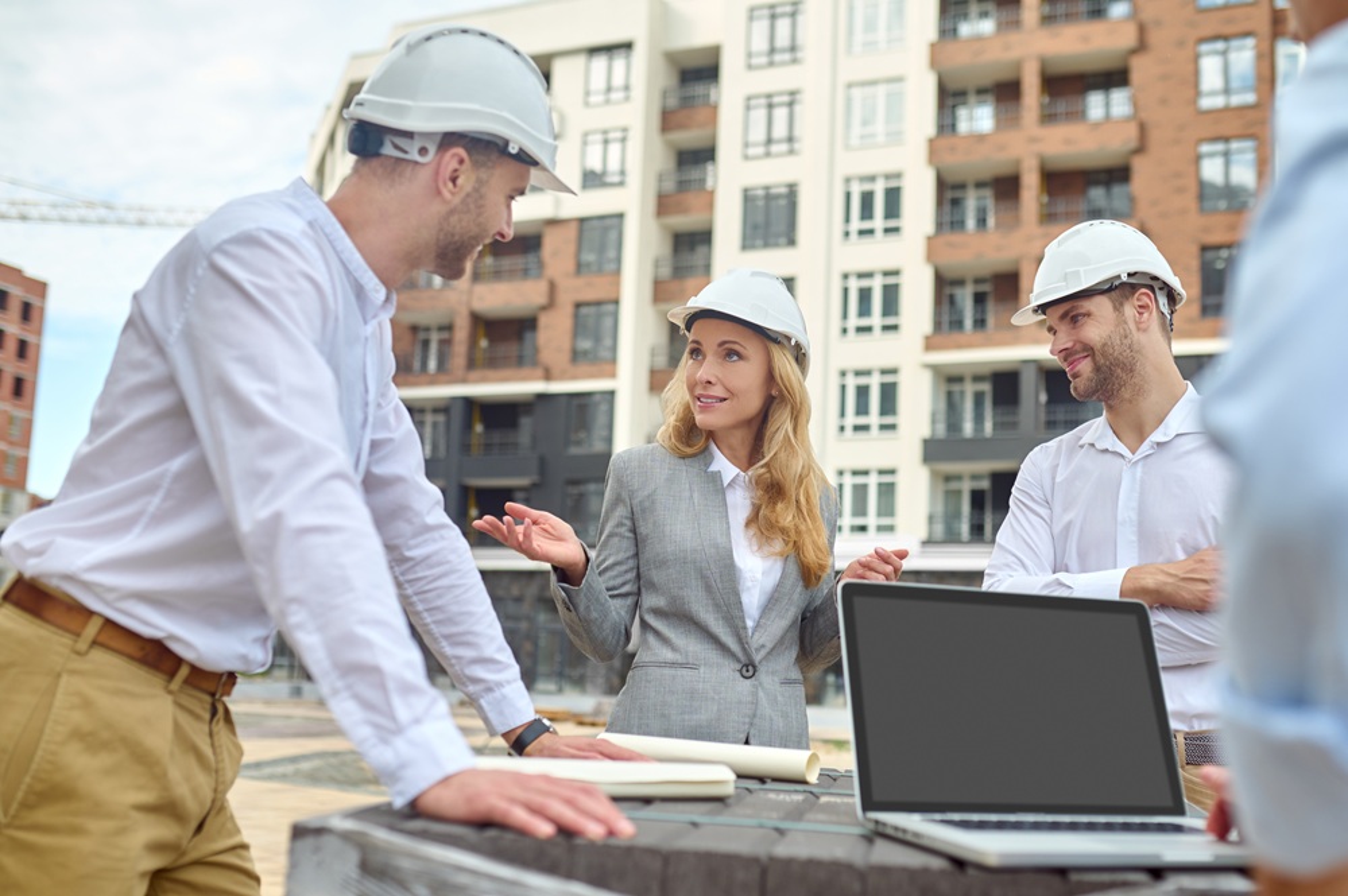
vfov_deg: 37.8
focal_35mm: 35
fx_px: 1309
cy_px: 448
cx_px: 674
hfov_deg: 54.5
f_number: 2.5
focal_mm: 35
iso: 320
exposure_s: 1/2500
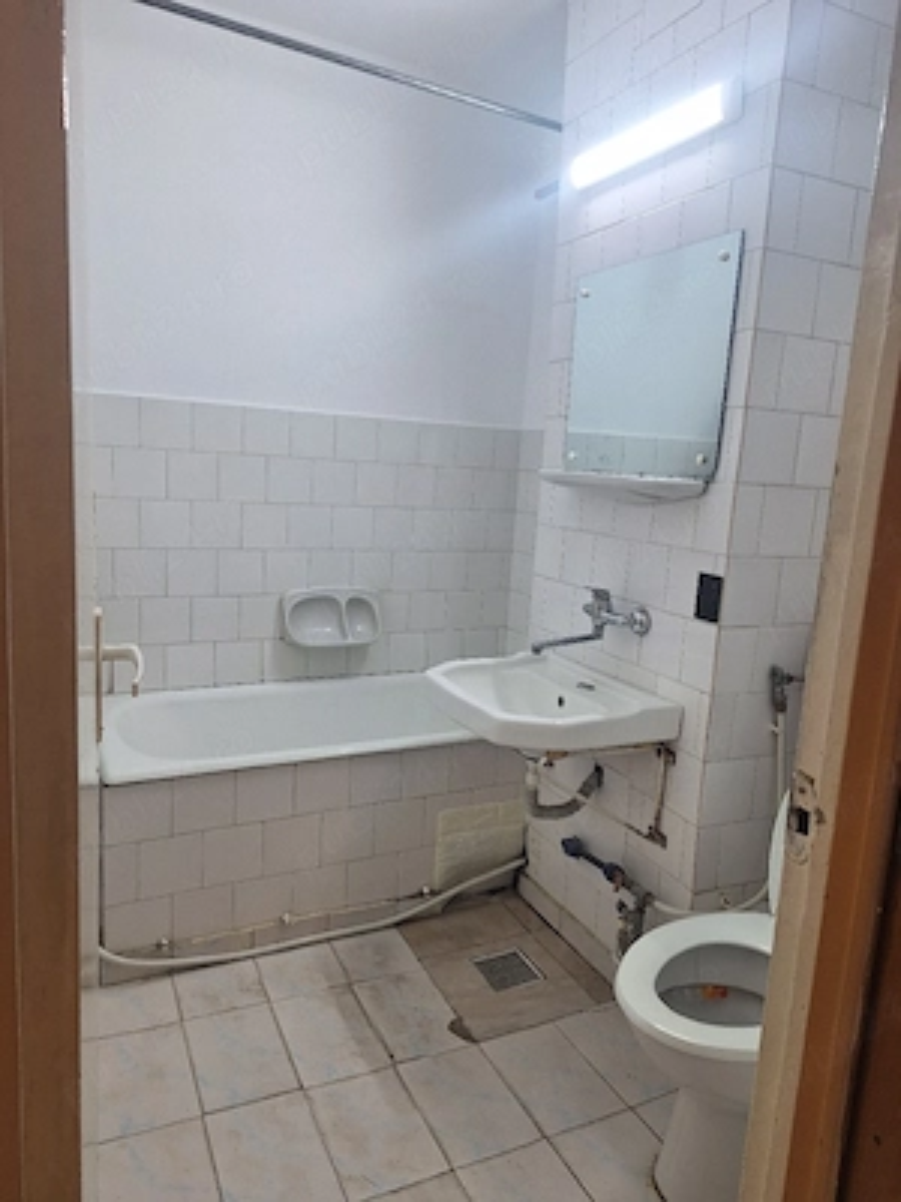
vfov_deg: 73.9
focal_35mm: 23
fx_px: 798
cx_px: 450
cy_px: 601
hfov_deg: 58.9
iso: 40
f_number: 1.8
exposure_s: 1/50
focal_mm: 5.54
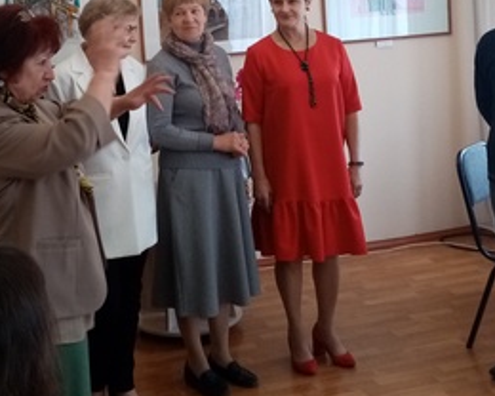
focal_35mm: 56
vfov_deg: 26.2
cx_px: 139
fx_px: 820
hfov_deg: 33.1
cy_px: 33
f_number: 1.8
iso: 257
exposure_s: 1/33.3
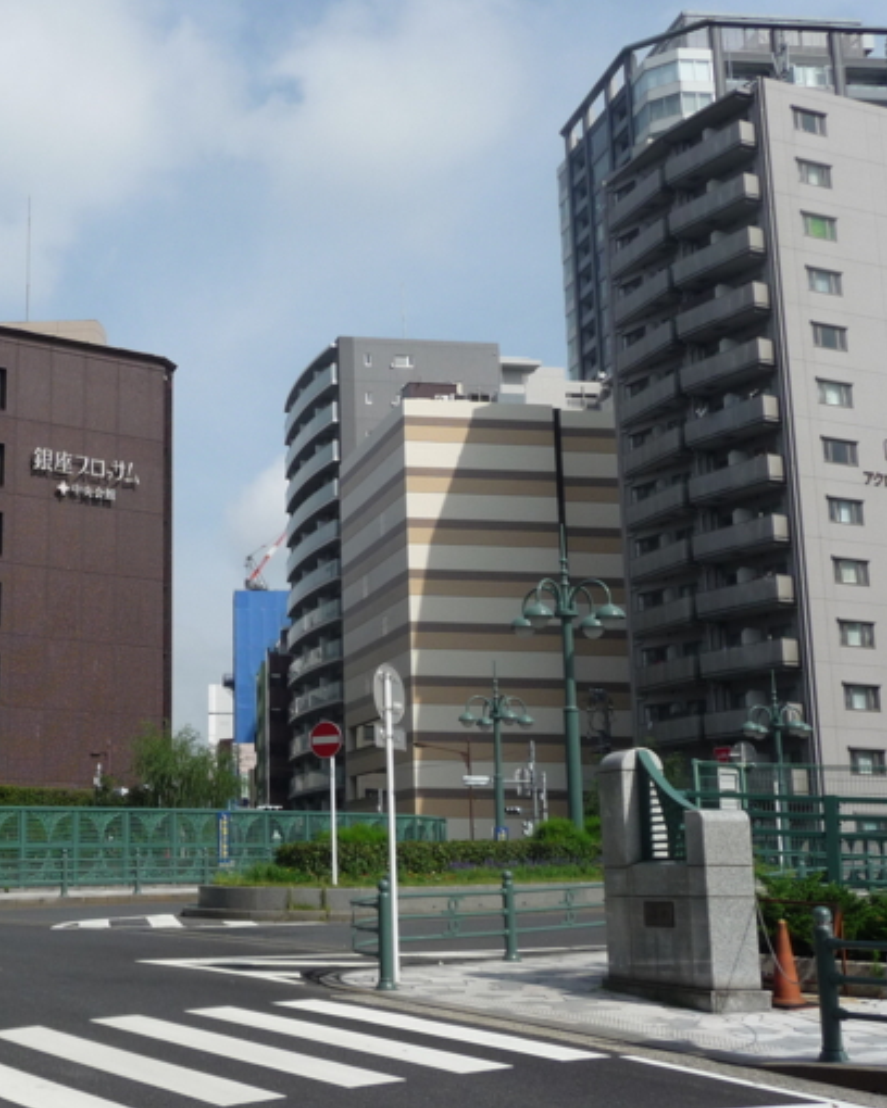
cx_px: 100
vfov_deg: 38.0
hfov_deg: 29.6
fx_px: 1608
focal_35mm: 49
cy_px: 521
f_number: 8
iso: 100
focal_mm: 5.3
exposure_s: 1/320
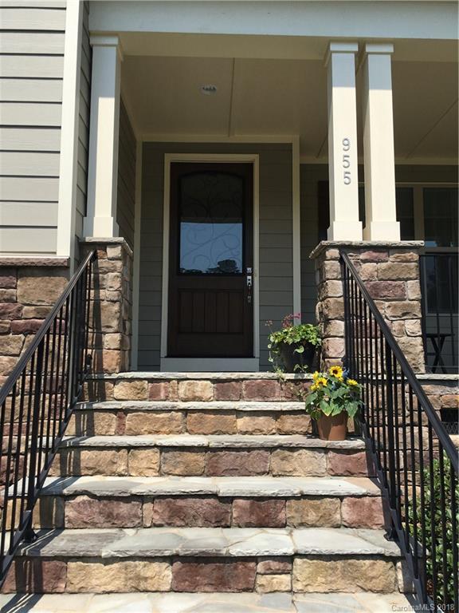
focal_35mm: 29
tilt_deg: +6.1
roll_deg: +0.6
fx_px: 513
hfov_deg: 48.2
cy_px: 306
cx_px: 230
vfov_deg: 61.7
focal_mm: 4.15
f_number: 2.2
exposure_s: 1/1923
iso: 25
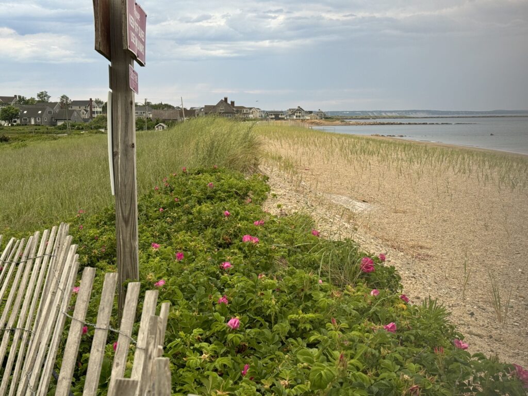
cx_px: 264
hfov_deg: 39.7
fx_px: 732
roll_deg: +0.1
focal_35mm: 48
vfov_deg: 30.3
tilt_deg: -7.3
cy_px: 198
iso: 100
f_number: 1.78
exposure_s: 1/95
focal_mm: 6.76
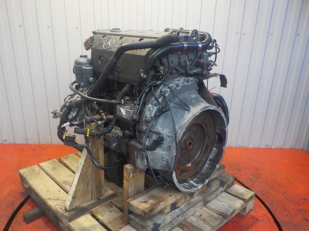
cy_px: 116
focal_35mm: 30
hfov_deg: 60.0
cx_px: 154
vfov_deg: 46.8
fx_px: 268
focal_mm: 4.1
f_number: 3.3
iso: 400
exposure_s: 1/25
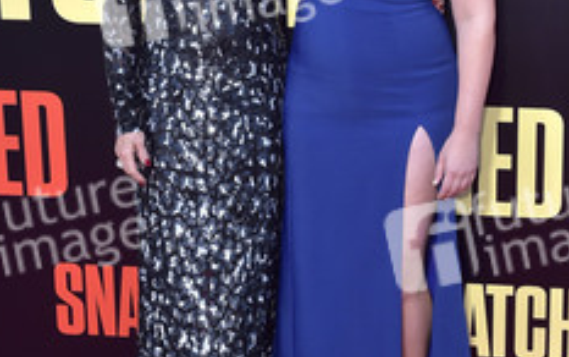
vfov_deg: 15.5
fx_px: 1304
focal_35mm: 84
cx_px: 289
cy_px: 112
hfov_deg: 24.6
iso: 500
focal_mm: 48
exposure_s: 1/320
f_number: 6.3
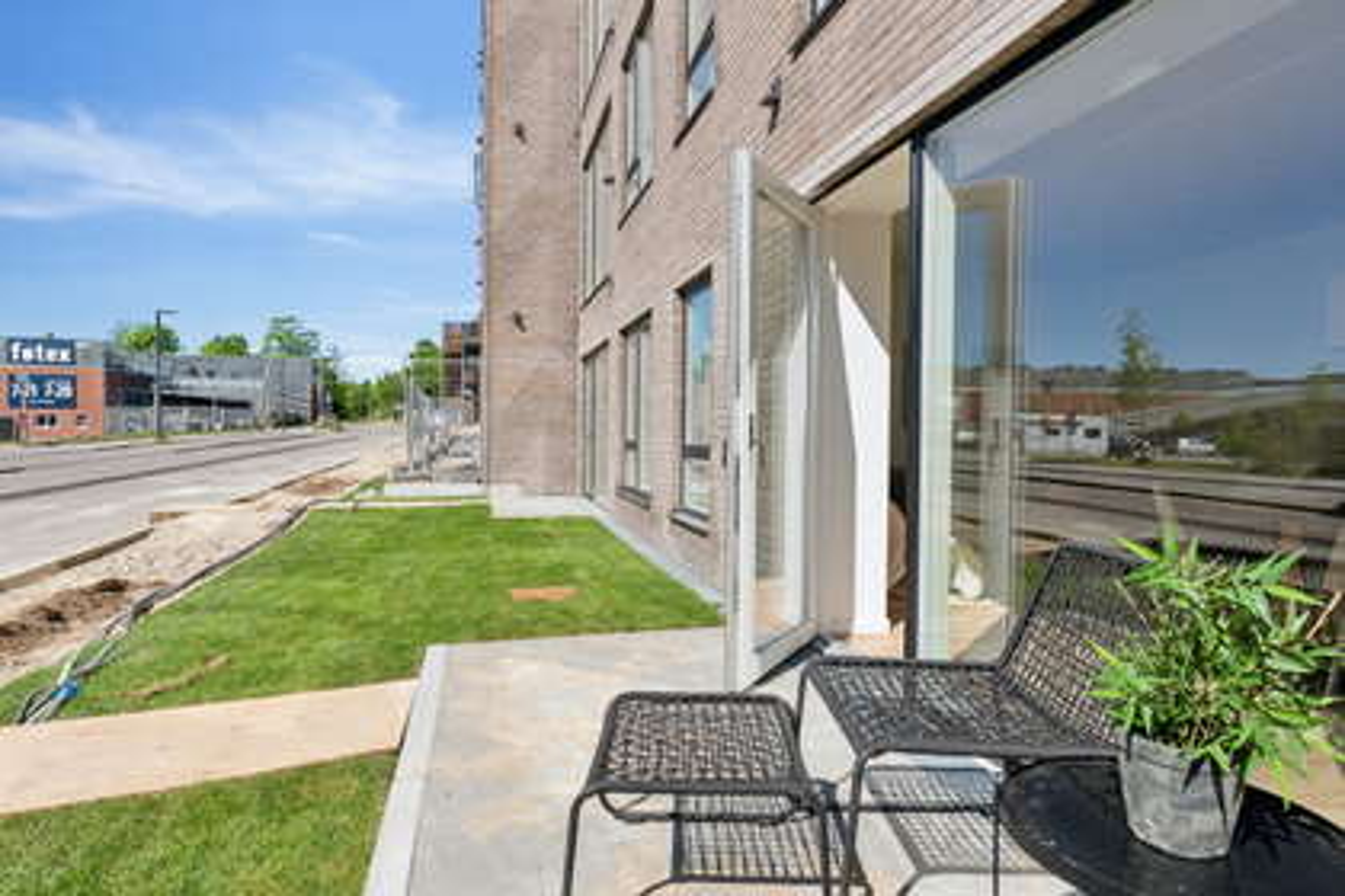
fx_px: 813
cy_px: 448
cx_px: 672
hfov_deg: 79.2
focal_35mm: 22
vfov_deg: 57.8
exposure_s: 1/500
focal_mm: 14.5
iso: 200
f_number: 8
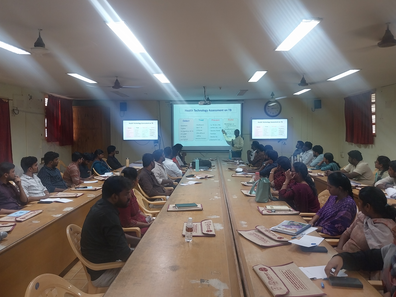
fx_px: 320
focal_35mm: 28
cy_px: 139
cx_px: 198
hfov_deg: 63.4
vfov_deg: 49.7
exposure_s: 1/50
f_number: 1.8
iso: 100
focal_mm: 4
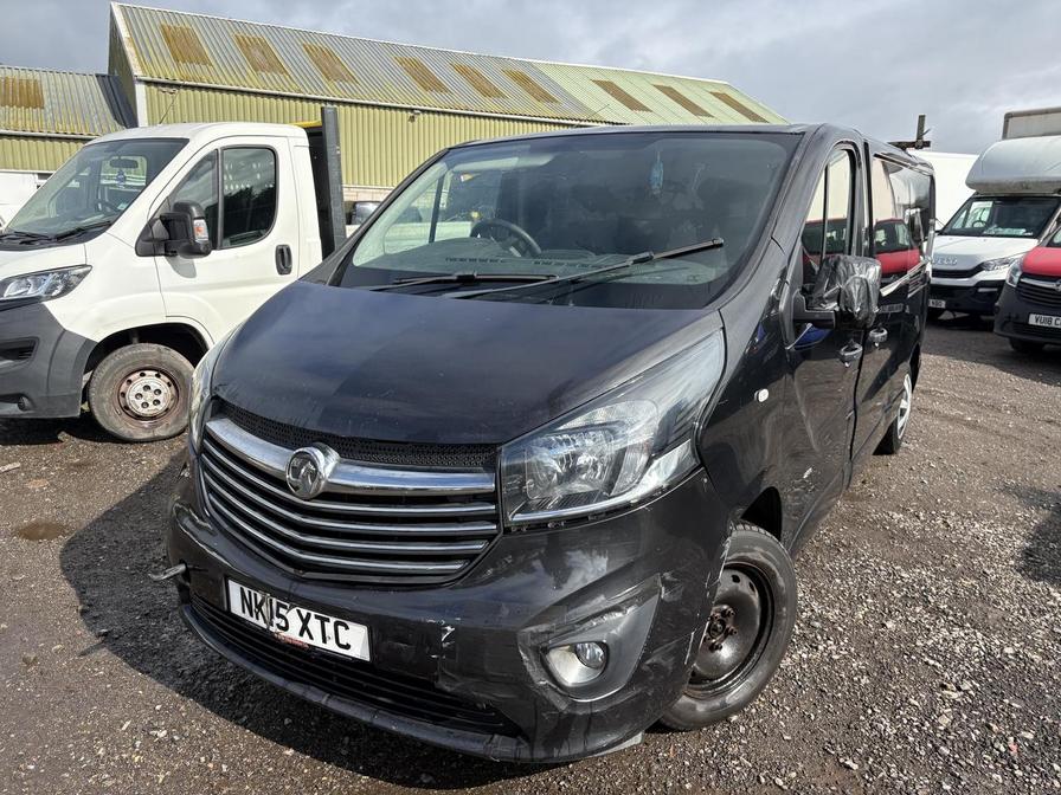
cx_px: 530
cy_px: 398
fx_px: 797
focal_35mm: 26
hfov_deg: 67.3
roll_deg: +2.0
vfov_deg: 53.1
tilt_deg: -6.1
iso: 64
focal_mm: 5.96
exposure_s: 1/2451
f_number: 1.6
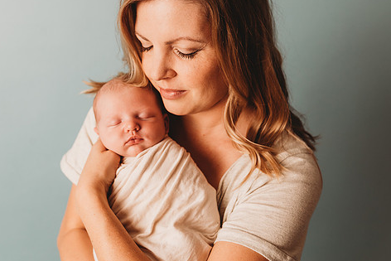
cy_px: 102
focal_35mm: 43
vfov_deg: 31.1
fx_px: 467
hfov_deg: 45.3
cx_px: 168
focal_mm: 35
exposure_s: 1/160
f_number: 4.5
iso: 160
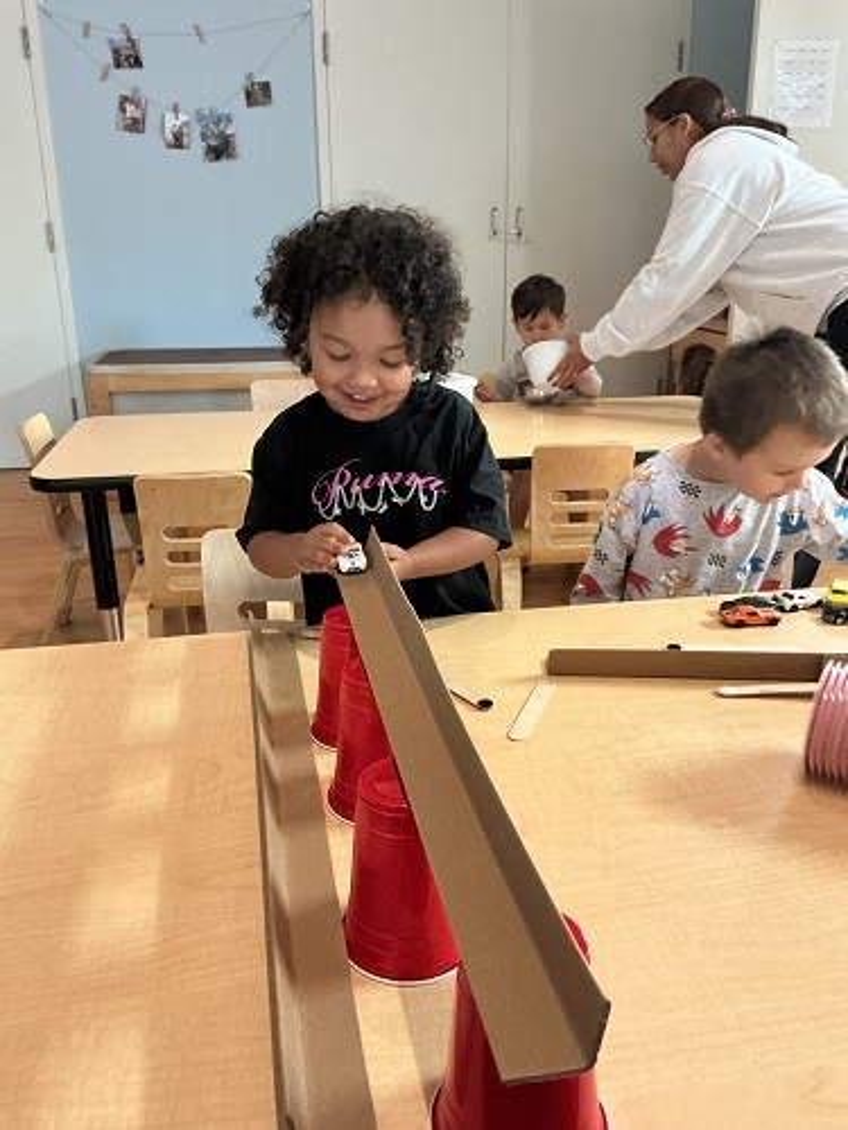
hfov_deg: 48.2
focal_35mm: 29
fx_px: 947
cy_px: 565
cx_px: 424
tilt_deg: -19.8
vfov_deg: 61.7
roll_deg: +0.6
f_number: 1.8
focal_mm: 3
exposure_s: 1/24
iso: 500
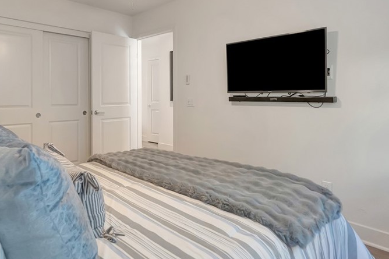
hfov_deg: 74.6
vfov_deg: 54.9
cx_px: 142
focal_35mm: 23
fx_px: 248
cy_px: 111
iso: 1250
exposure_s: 1/320
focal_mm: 10
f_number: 2.8
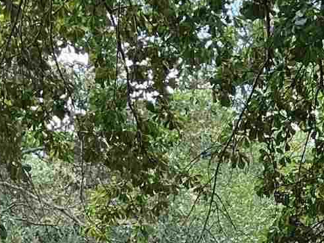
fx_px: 1517
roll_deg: -0.1
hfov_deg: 11.8
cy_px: 615
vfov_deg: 8.3
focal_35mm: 162
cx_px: 442
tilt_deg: -0.9
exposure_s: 1/357
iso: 50
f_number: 1.6
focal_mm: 5.1
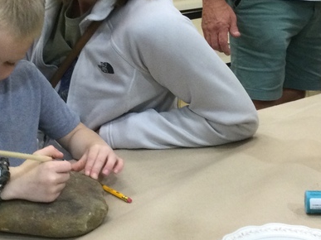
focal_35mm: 82
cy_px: 101
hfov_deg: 23.8
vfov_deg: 18.0
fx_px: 760
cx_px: 129
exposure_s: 1/30
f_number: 2.4
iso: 100
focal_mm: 3.3
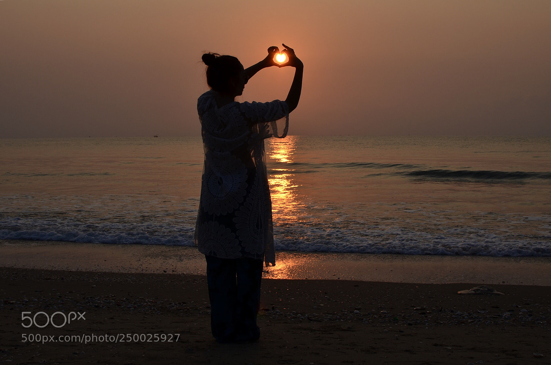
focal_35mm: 52
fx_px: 802
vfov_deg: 25.6
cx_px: 276
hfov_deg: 37.9
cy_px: 182
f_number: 11
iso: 100
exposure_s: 1/180
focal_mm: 35
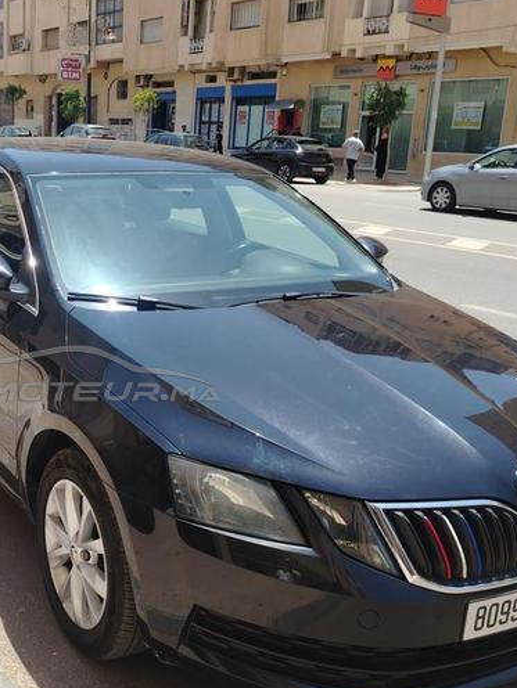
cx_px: 97
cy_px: 373
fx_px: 836
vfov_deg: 44.7
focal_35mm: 42
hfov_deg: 33.3
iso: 100
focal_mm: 5.25
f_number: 1.75
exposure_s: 1/577
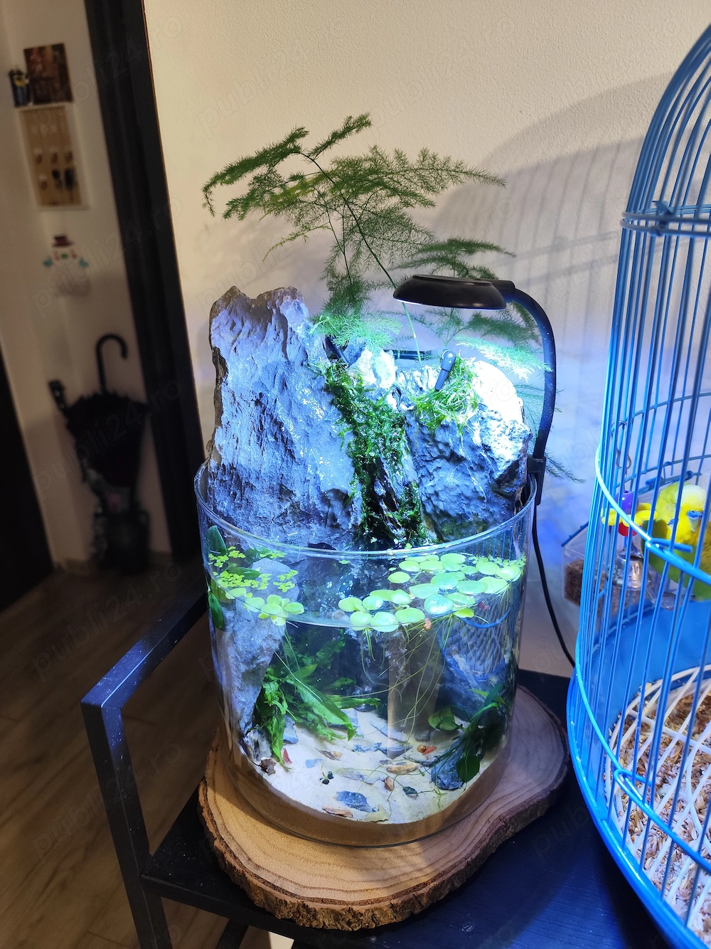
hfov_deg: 58.9
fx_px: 630
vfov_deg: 73.9
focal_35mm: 23
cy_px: 474
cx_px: 356
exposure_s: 1/50
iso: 320
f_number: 1.65
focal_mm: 6.14
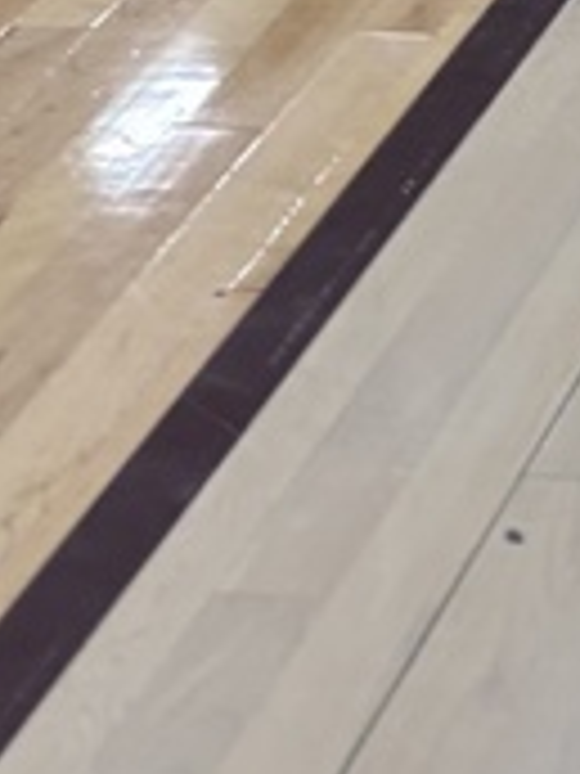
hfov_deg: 8.7
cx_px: 1362
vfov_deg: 10.9
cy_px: -1071
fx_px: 3463
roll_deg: +0.8
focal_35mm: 155
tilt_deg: -7.9
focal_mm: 5.96
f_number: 1.6
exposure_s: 1/90
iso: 80
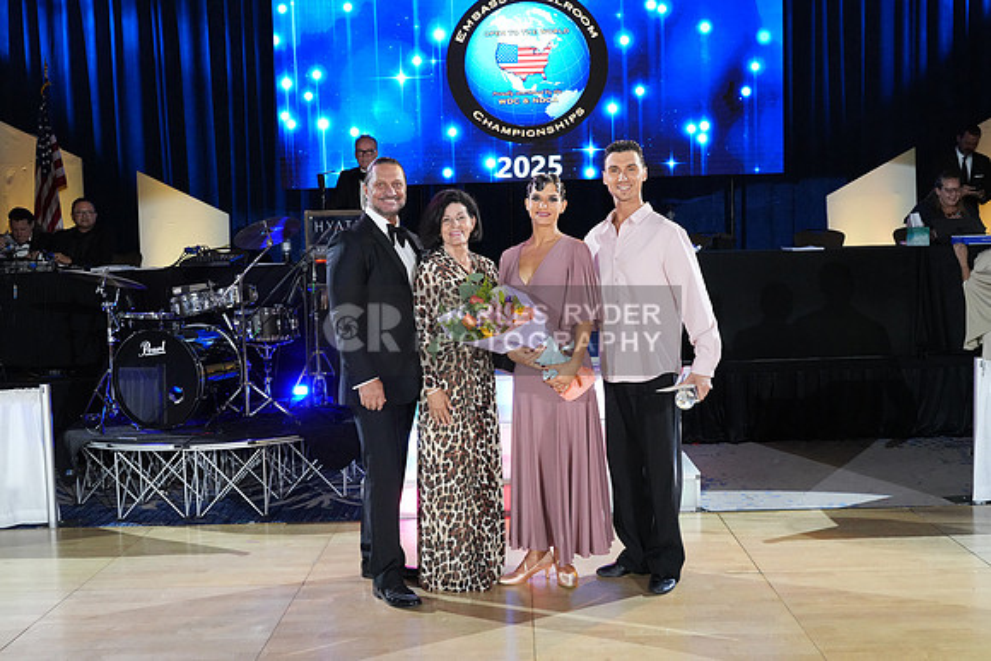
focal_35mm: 36
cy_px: 330
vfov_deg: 36.9
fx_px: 991
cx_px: 496
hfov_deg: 53.1
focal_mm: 36
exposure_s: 1/320
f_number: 6.3
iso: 4000
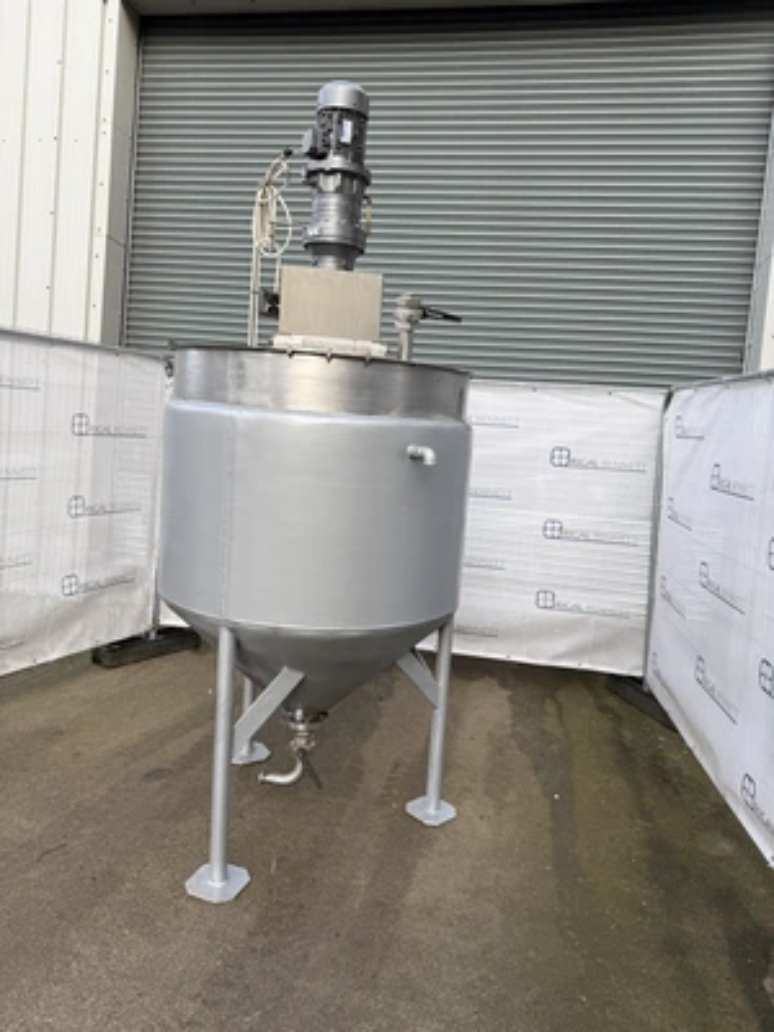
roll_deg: -4.1
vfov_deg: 71.6
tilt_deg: -2.9
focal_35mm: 24
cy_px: 516
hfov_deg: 56.8
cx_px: 387
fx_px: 716
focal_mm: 6.76
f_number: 1.78
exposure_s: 1/517
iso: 80
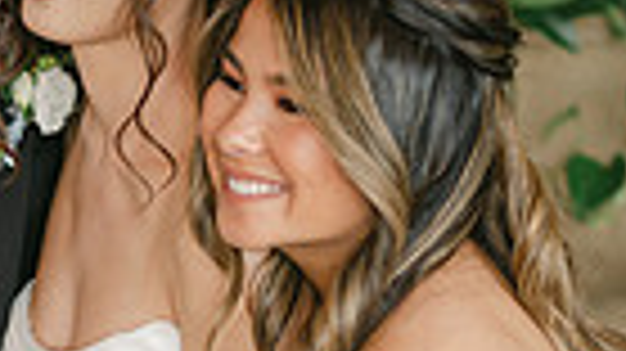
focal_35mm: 287
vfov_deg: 4.2
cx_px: 88
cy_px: 382
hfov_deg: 7.5
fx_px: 4761
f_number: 2
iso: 160
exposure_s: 1/125
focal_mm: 85
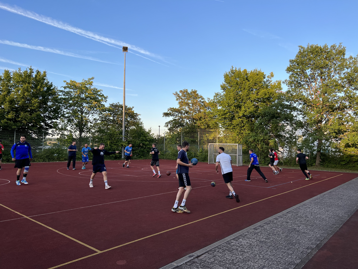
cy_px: 134
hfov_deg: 67.3
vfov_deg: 53.1
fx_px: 269
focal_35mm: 26
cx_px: 179
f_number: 1.5
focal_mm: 5.7
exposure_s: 1/909
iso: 50
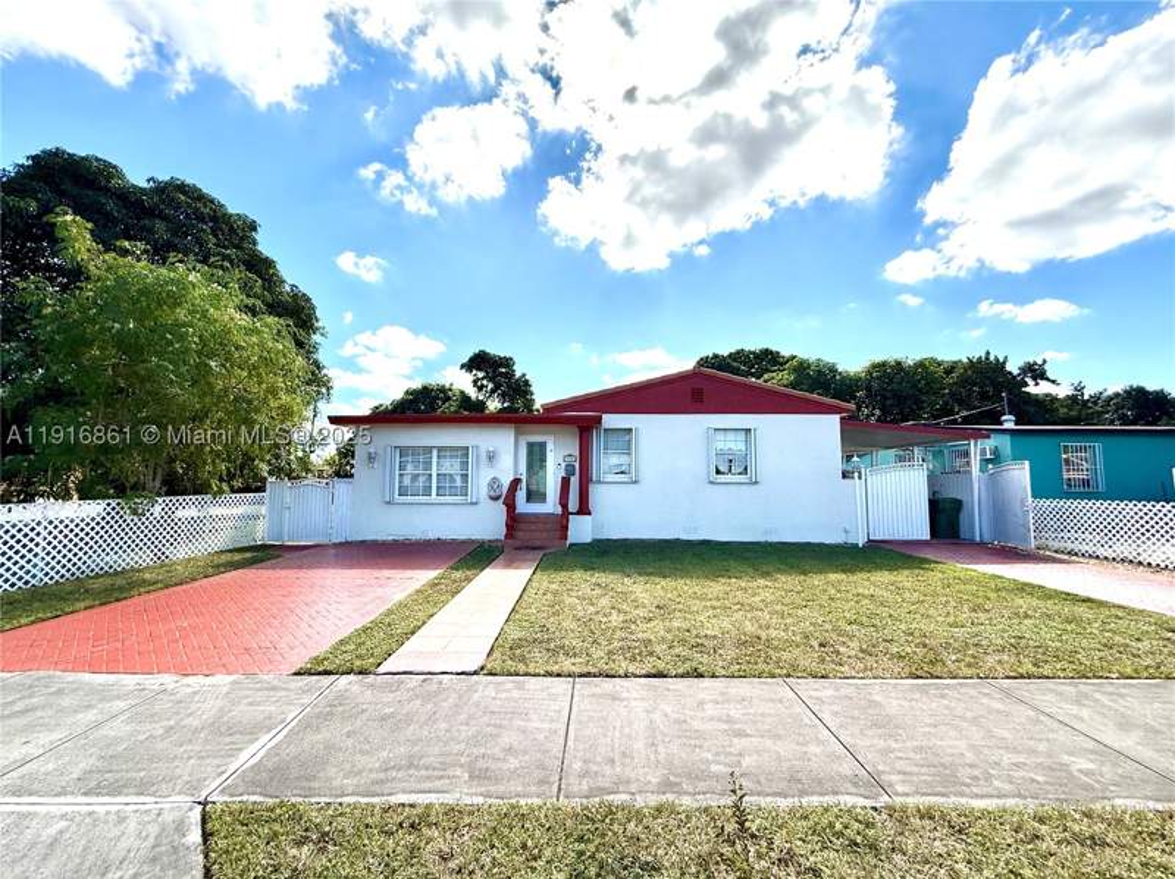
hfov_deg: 102.1
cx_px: 588
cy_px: 440
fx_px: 475
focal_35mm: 14
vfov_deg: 85.6
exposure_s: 1/3460
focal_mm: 2.22
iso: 64
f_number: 2.2
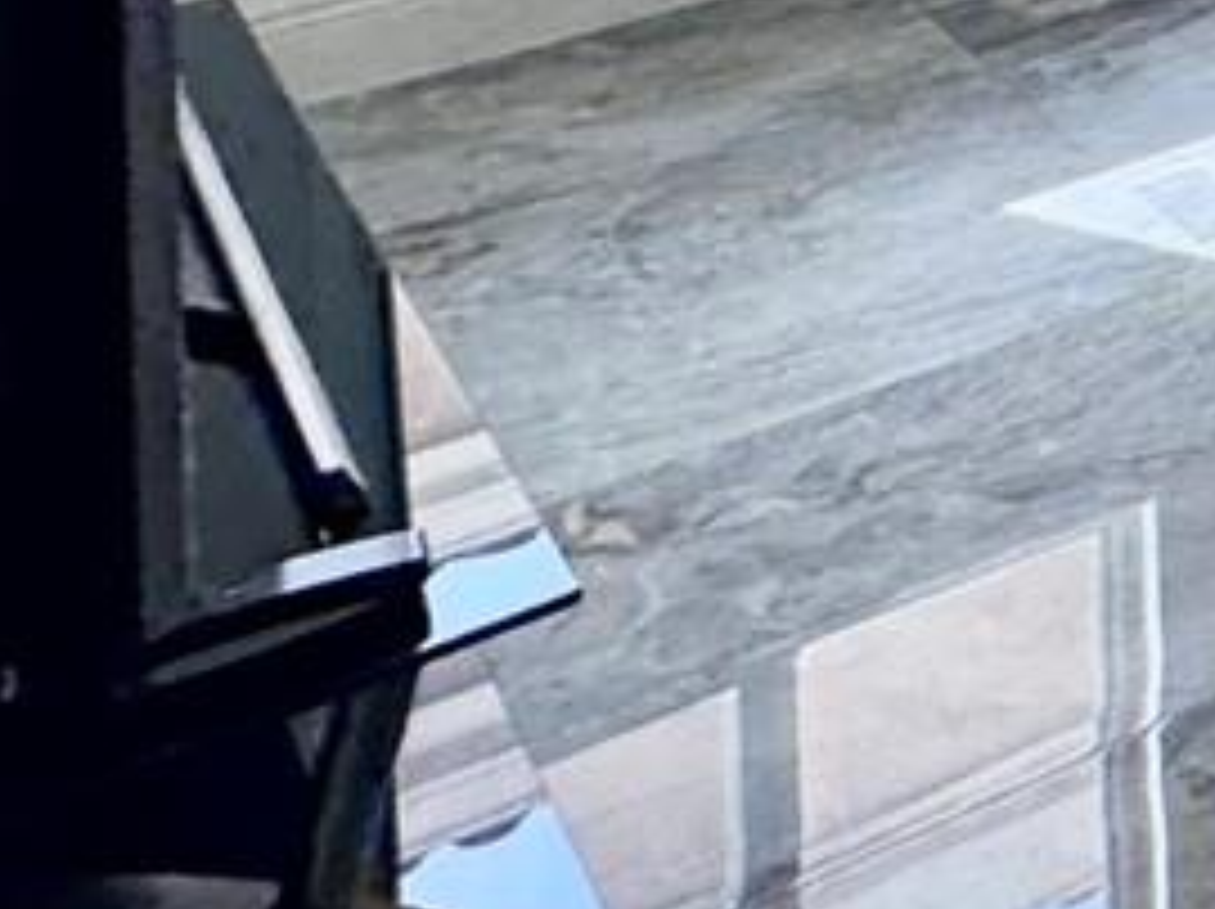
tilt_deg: -0.8
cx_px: 2876
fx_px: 2911
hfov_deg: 14.9
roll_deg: +1.8
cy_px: -1202
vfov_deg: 13.5
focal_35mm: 83
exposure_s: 1/137
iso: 40
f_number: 2.2
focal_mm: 2.22
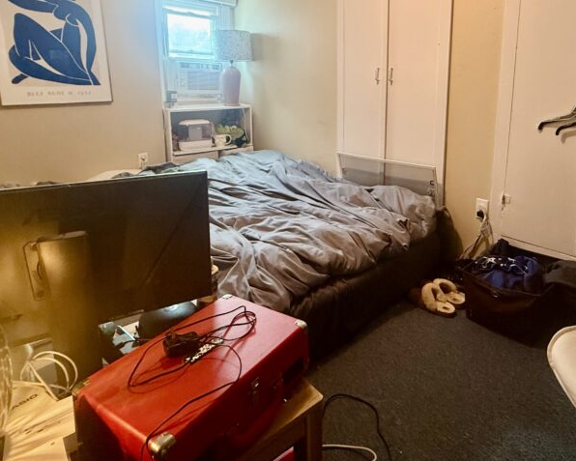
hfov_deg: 71.1
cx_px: 368
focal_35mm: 23
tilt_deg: -9.9
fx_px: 392
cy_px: 148
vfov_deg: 59.3
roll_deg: -1.1
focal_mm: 2.22
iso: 400
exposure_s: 1/60
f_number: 2.2
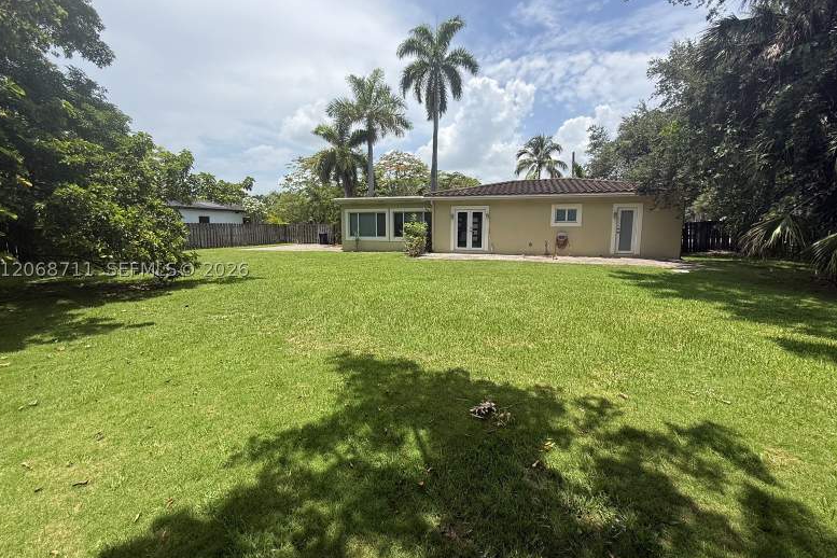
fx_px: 349
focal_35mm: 15
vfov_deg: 77.3
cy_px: 269
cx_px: 414
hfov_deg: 100.4
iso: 50
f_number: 2.2
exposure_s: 1/1656
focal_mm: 2.22
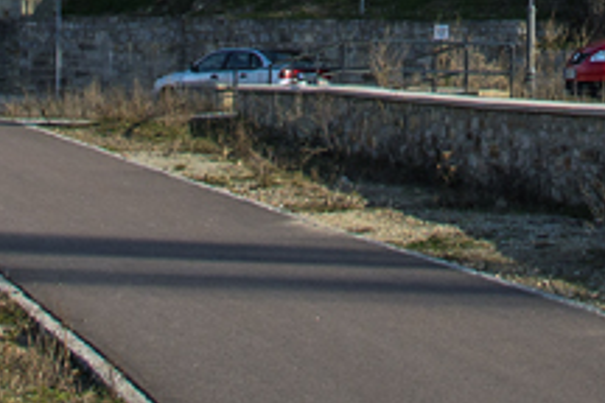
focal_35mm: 167
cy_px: -618
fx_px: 2806
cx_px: 717
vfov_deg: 7.6
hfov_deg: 12.0
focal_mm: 20
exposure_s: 1/1250
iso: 140
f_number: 6.3
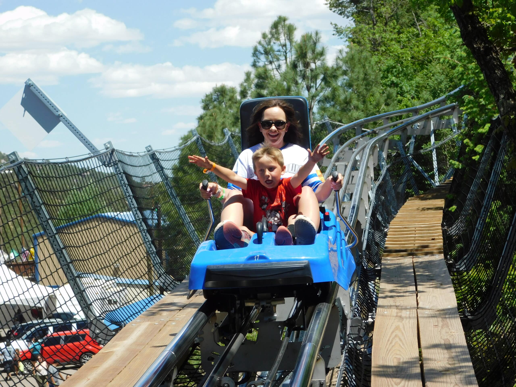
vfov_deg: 12.9
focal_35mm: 115
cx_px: 258
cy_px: 194
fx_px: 1714
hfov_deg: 17.1
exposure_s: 1/640
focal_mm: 20.3
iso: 125
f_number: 4.8
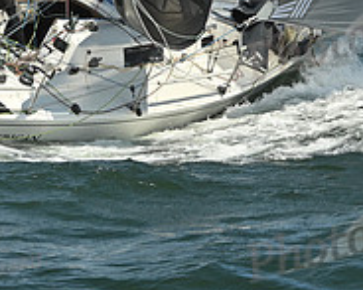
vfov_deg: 7.4
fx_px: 2223
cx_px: 146
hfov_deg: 9.3
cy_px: -44
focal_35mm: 207
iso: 250
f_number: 9
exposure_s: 1/1250
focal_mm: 70
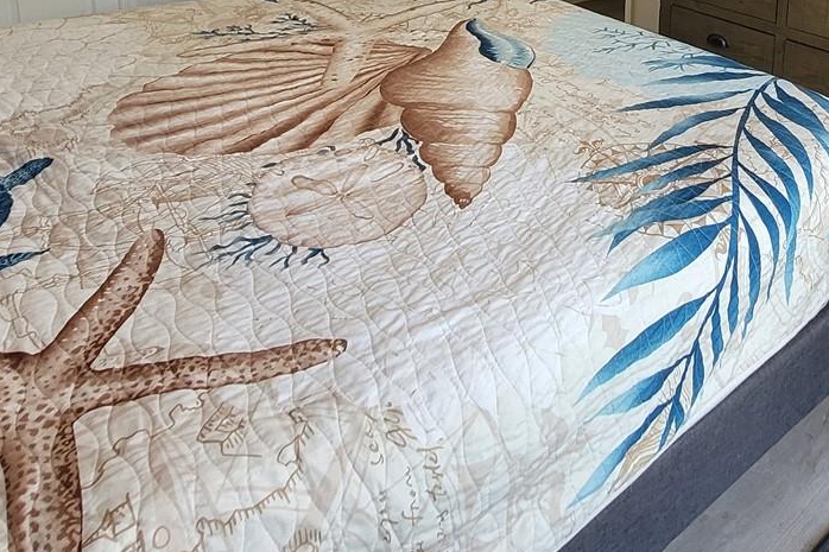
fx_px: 714
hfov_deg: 58.9
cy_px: -69
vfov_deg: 35.5
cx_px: 555
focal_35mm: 31
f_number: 2.2
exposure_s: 1/60
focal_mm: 1.74
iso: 125
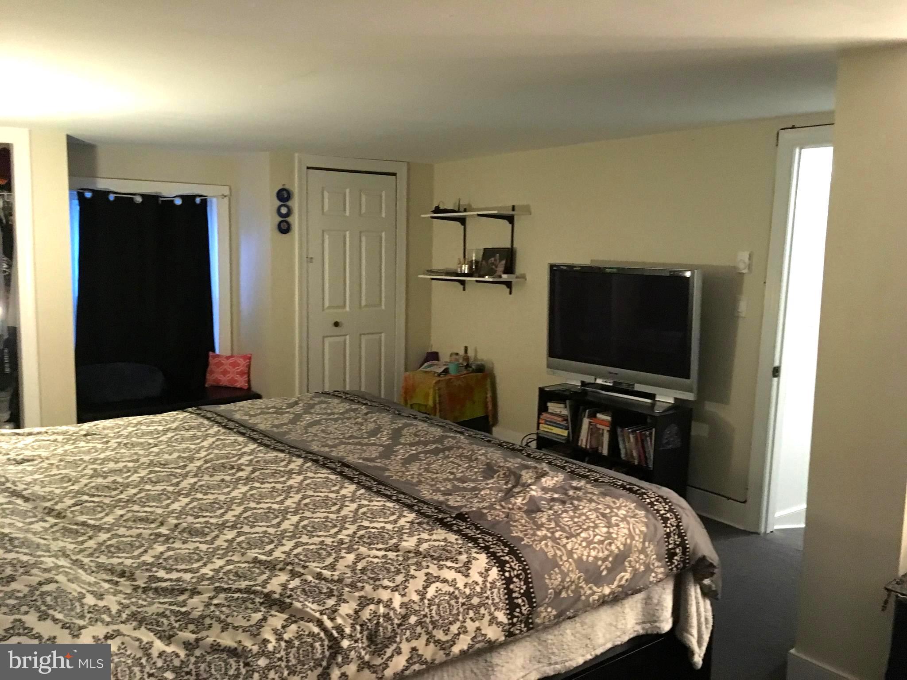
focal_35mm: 29
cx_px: 454
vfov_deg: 48.2
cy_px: 340
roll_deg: -1.4
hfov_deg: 61.7
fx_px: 760
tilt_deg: -3.6
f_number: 2.2
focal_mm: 4.15
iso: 320
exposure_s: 1/17
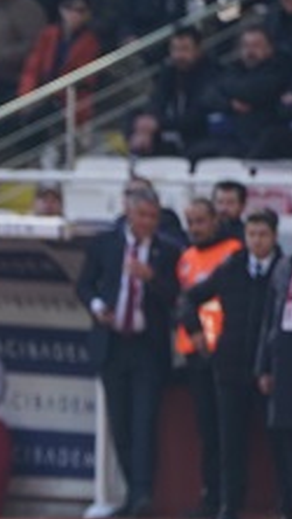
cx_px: -306
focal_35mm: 1131
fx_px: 15556
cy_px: 376
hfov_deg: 1.1
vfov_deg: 1.9
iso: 1600
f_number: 5.6
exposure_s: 1/2000
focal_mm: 400
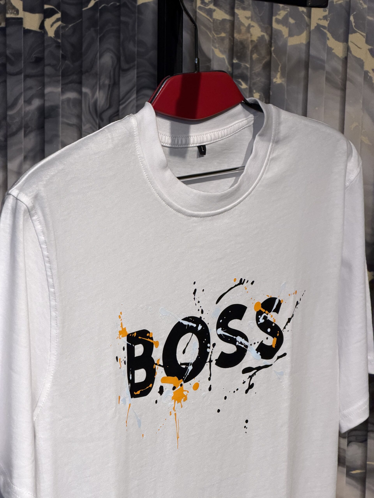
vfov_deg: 19.6
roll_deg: -0.4
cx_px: 187
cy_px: 249
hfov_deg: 14.8
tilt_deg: -10.7
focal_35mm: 100
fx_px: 1441
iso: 200
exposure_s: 1/100
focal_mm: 16.89
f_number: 2.8
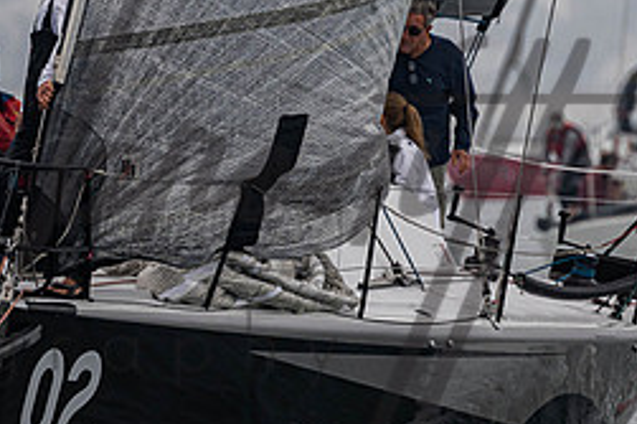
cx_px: 360
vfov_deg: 1.1
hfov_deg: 1.7
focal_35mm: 1206
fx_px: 21325
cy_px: 49
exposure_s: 1/3200
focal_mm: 400
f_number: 5.6
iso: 400
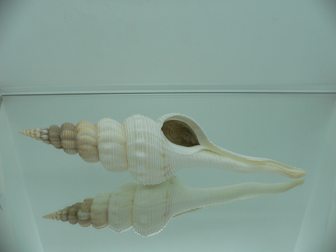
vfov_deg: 40.7
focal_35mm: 35
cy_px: 126
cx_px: 168
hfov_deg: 52.6
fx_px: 340
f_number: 2.8
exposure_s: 1/60
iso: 80
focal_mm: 4.6
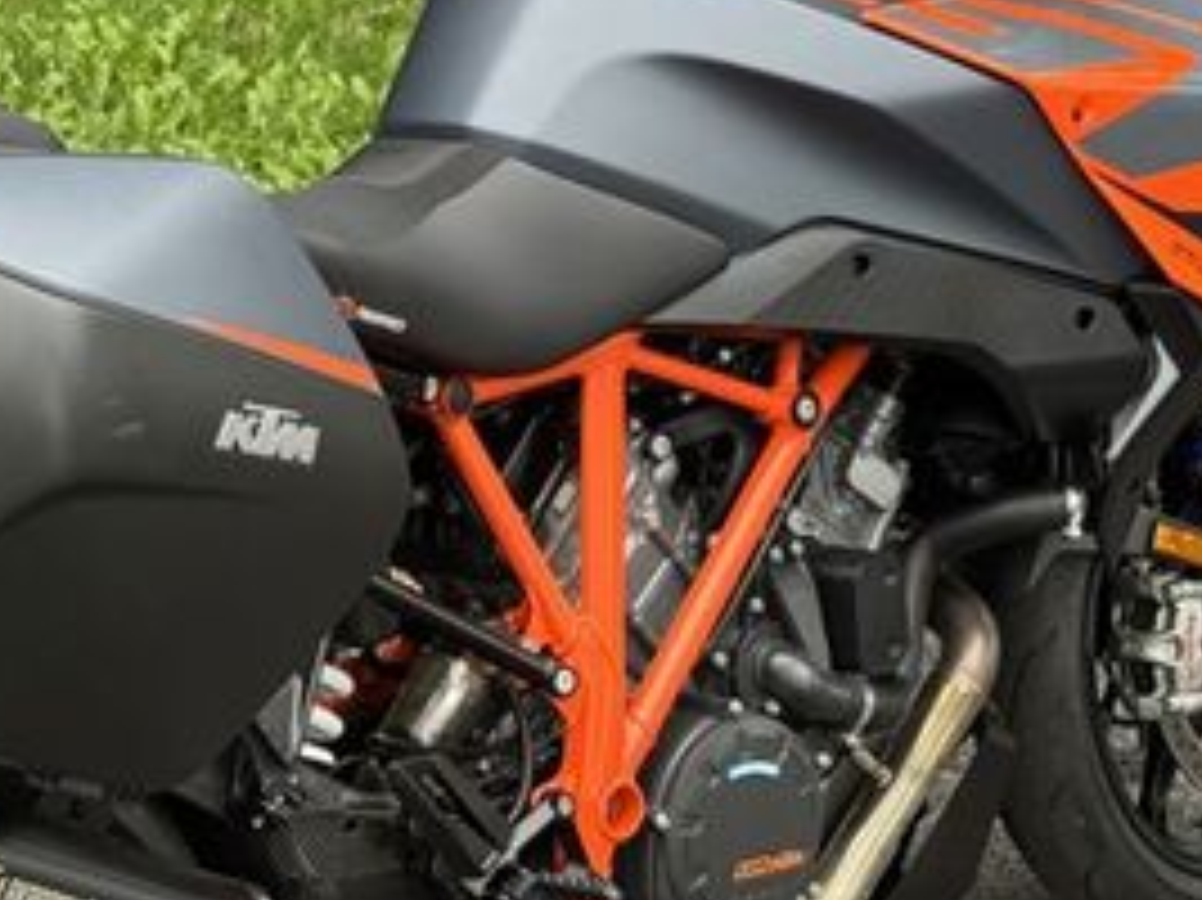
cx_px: 437
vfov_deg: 12.9
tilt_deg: -20.0
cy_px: 513
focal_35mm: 115
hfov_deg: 17.1
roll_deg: -2.5
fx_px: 3991
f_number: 1.78
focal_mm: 6.76
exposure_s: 1/121
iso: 100
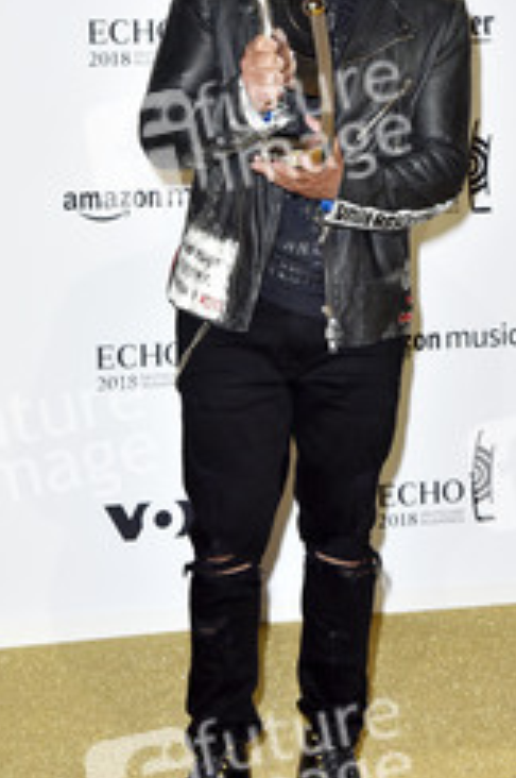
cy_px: 297
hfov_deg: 10.7
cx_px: 341
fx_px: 2760
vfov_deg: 16.0
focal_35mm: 128
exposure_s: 1/160
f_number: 6.3
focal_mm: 78
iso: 1250
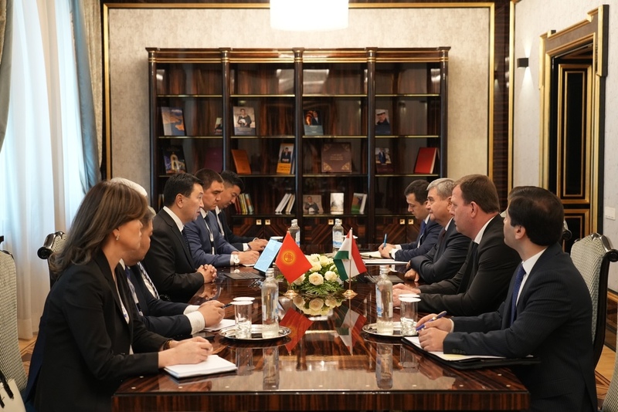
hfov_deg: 39.6
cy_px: 206
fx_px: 859
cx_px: 309
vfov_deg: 27.0
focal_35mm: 50
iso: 4000
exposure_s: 1/100
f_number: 4
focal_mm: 50
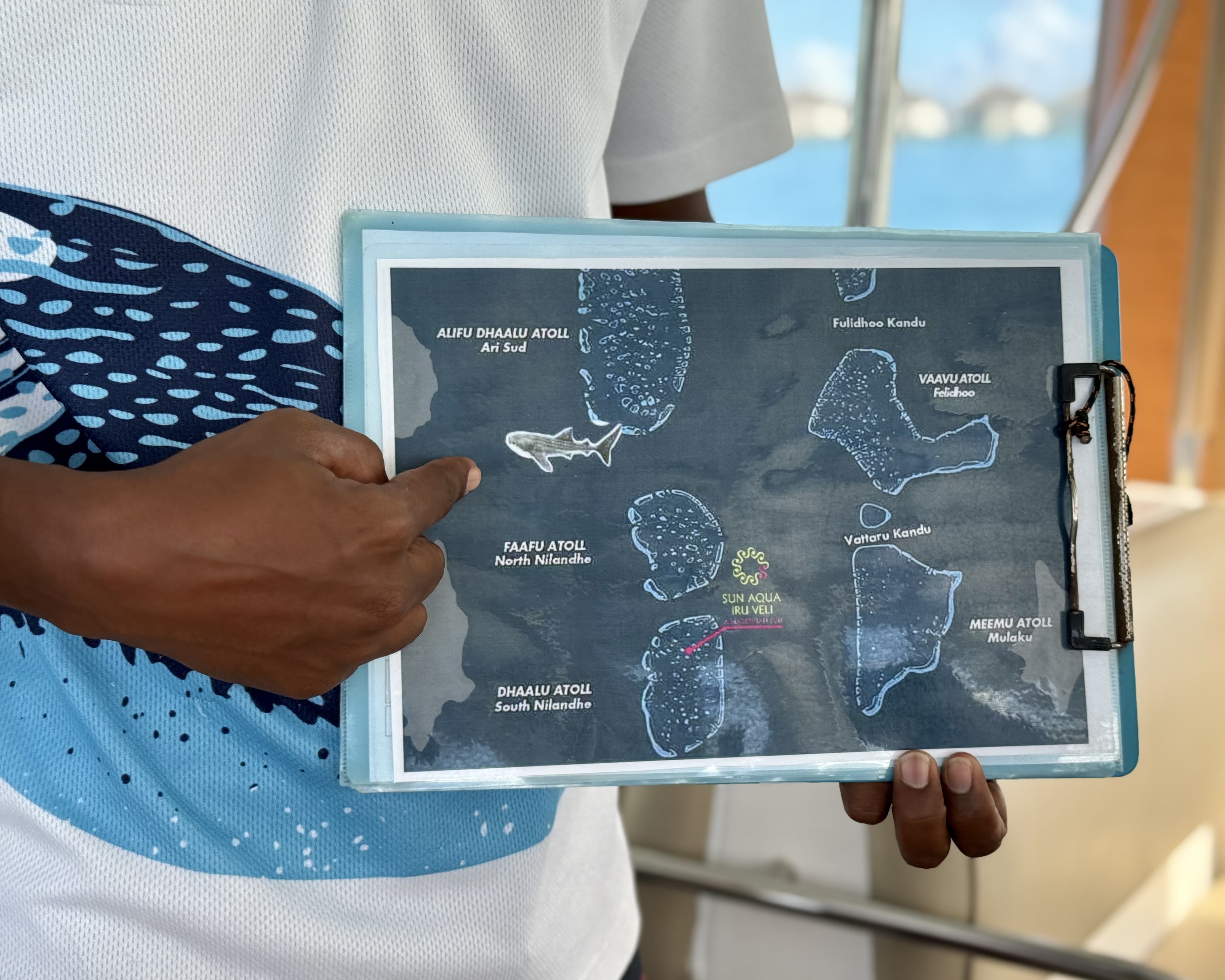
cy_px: 498
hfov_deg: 36.6
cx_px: 571
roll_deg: +1.6
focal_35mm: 51
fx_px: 1849
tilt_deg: -8.7
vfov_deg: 29.7
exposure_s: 1/527
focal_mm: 6.86
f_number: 1.78
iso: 64
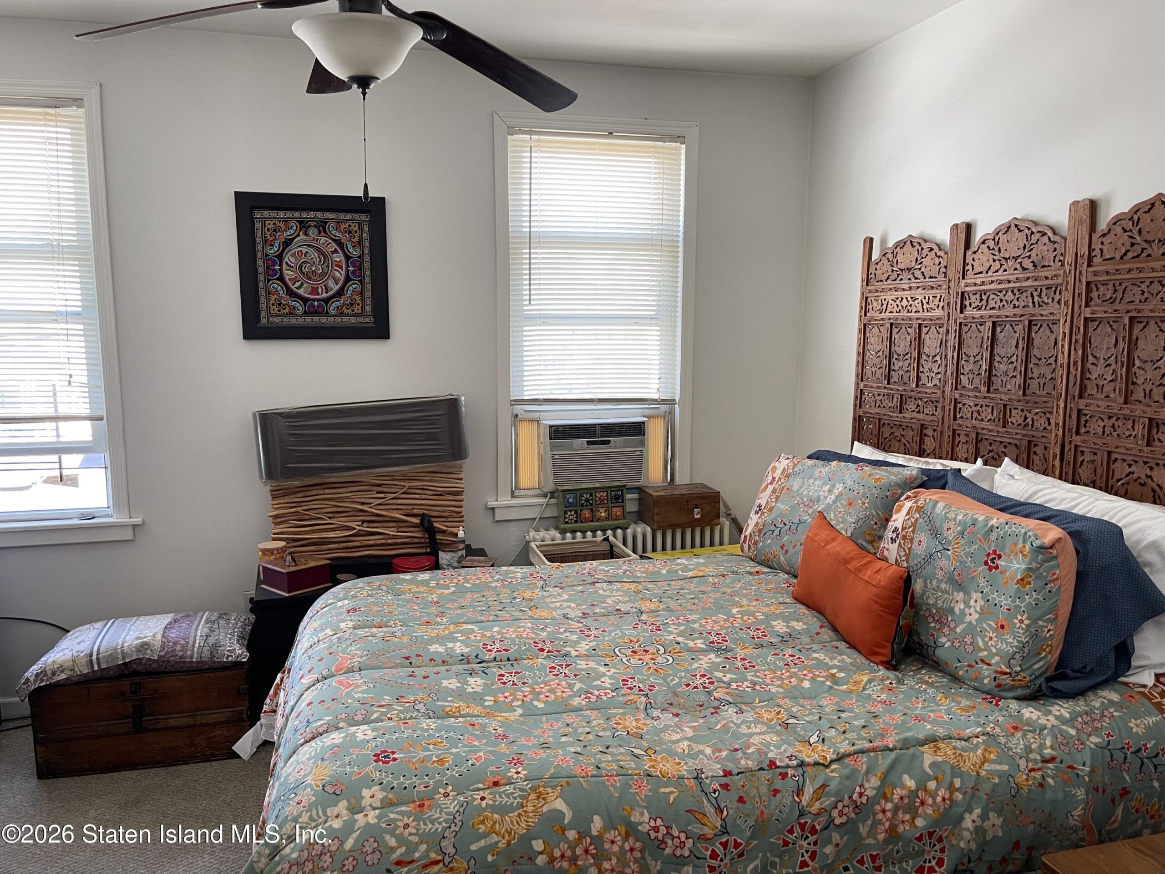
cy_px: 437
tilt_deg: -8.5
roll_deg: -1.3
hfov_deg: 69.4
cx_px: 582
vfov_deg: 54.9
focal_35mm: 25
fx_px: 841
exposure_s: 1/81
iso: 125
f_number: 1.6
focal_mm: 5.1
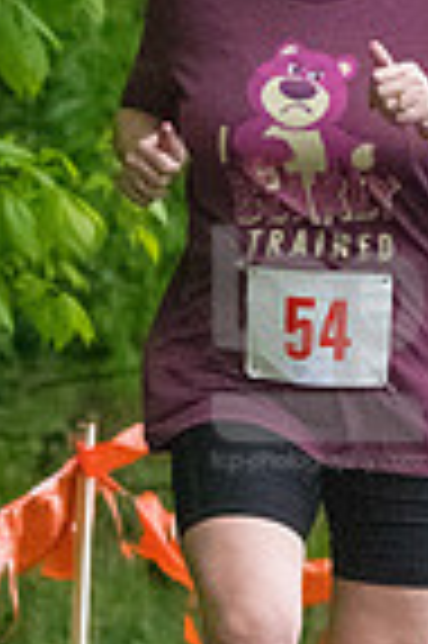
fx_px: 15194
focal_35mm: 850
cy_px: 347
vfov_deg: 2.4
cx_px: 318
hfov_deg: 1.6
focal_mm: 180
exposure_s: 1/1250
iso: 6400
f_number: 5.6
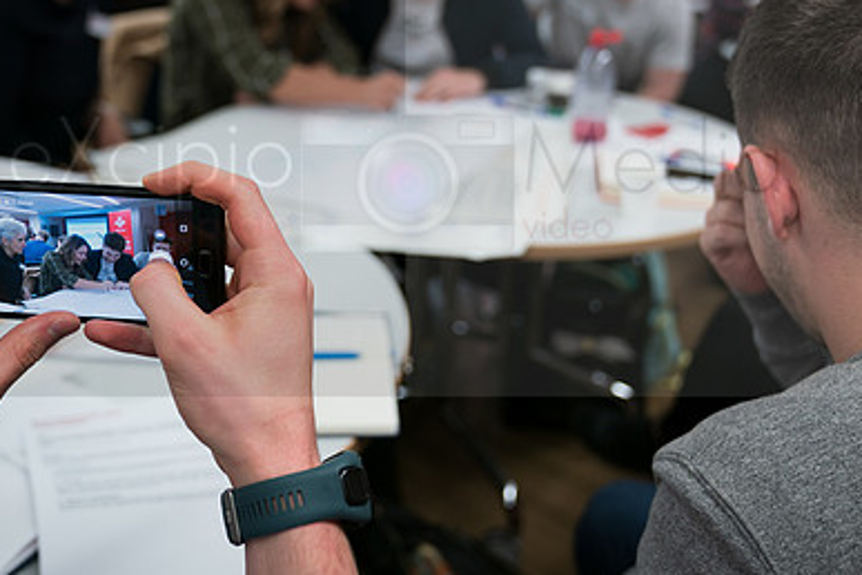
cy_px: 179
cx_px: 408
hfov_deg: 46.4
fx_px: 1006
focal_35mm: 42
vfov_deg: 31.6
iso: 500
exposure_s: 1/60
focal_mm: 28
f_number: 2.8
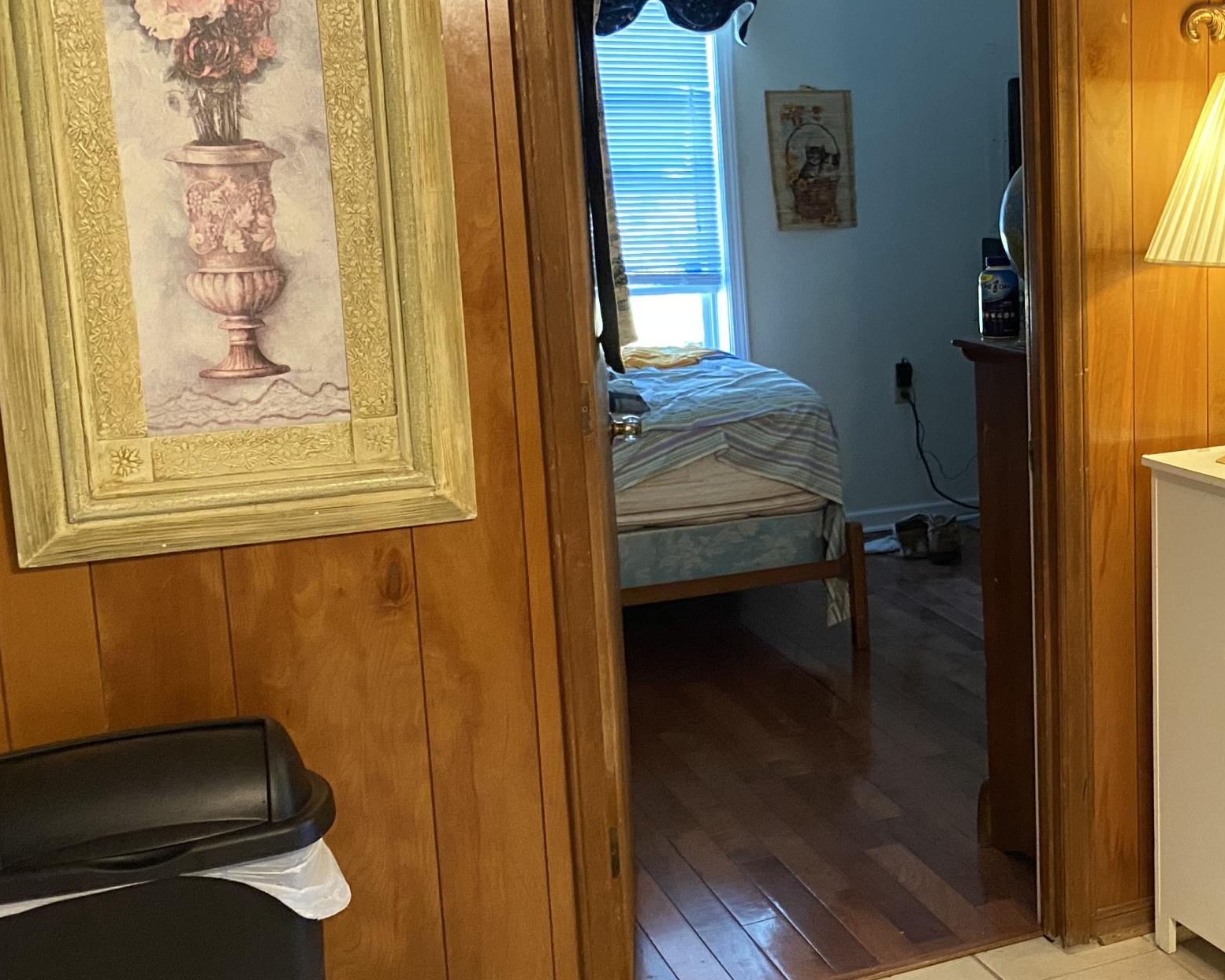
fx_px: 1776
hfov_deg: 35.5
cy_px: 469
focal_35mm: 49
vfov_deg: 30.8
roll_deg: +0.2
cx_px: 1131
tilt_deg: -11.3
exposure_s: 1/60
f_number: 1.8
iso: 500
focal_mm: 4.25
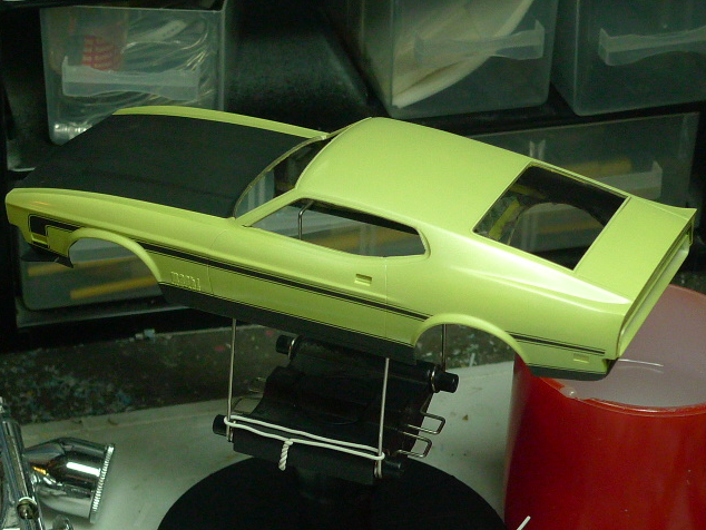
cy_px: 264
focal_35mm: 109
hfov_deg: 18.0
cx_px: 352
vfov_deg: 13.6
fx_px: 2224
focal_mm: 12.8
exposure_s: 1/100
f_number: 2.8
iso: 400
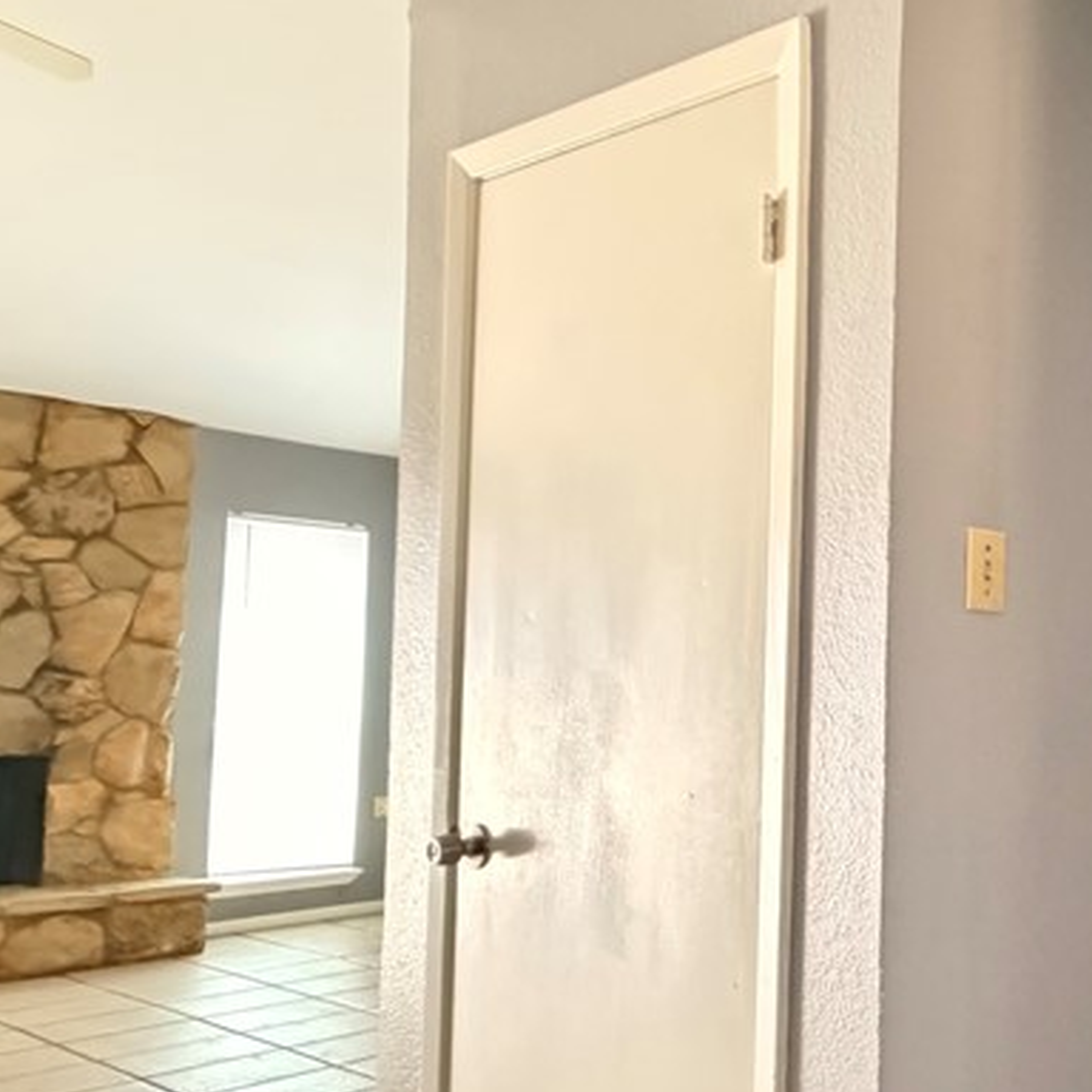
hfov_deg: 37.4
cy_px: 631
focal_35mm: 33
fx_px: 1178
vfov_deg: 49.6
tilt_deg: +2.7
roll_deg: -0.5
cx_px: 1317
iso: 1600
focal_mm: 2.22
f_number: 2.2
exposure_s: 1/30
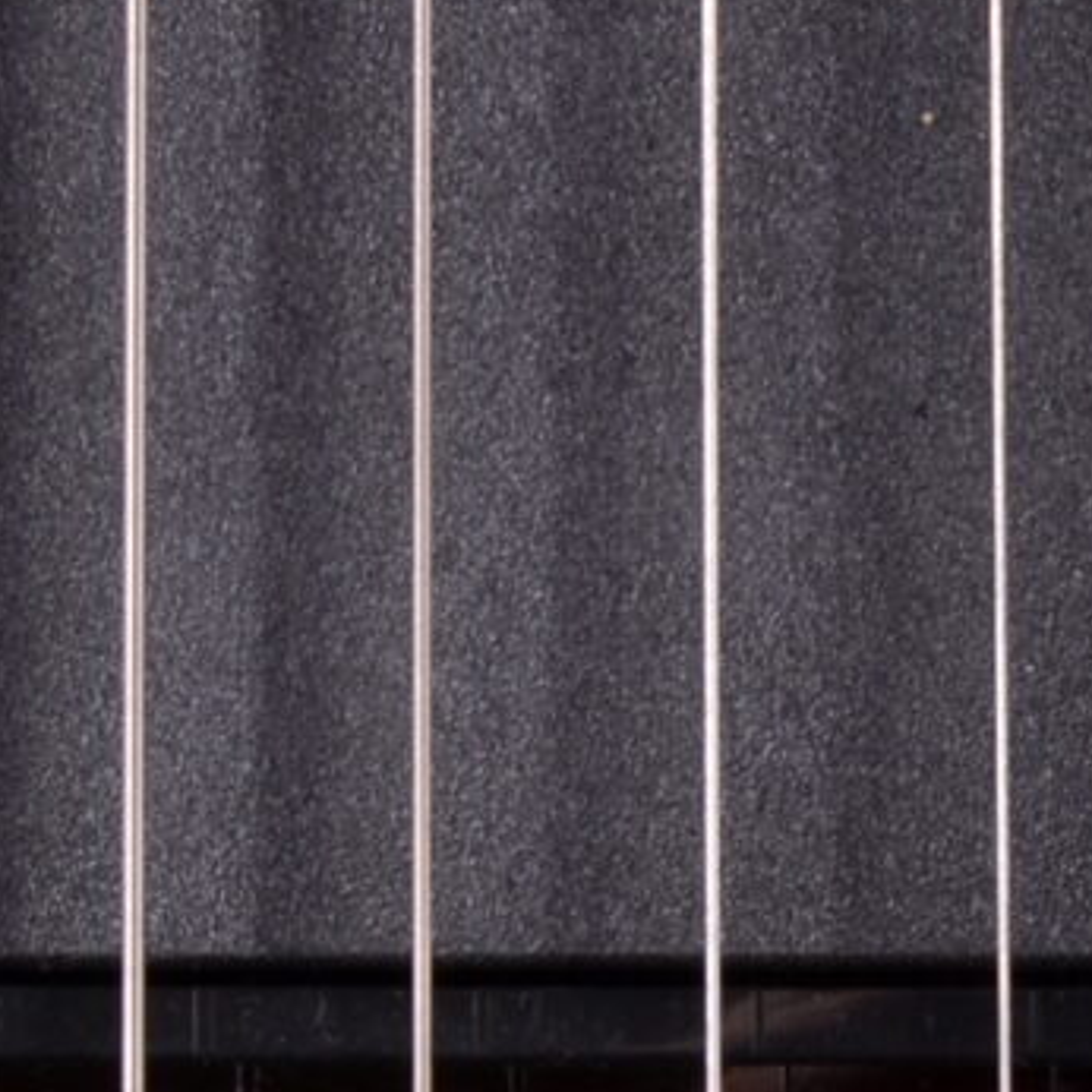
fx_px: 8744
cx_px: 2099
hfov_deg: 6.9
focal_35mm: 245
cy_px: 966
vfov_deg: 7.1
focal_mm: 26
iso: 200
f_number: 11
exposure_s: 1/200
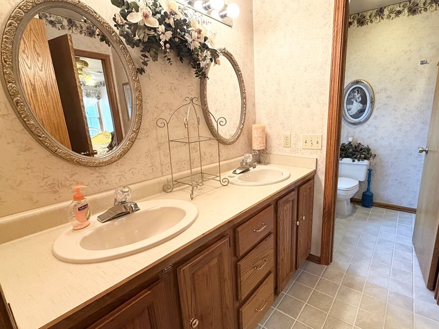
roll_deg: +1.1
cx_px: 257
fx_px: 228
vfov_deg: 71.6
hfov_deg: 87.0
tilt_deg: -13.2
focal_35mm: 18
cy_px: 171
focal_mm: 2.22
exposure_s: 1/60
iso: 320
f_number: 2.2
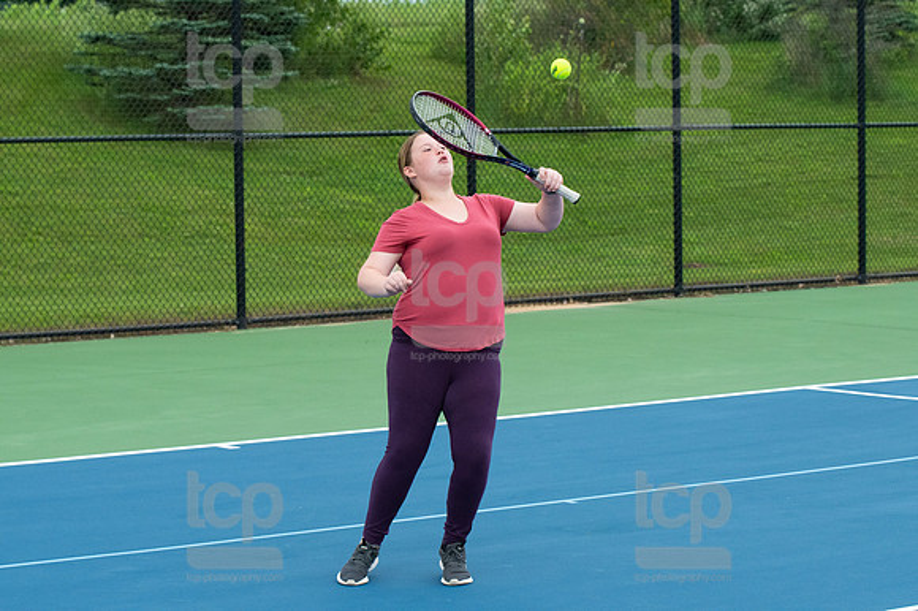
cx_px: 459
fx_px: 2676
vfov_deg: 13.0
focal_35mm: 105
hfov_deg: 19.5
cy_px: 306
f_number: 5.6
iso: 1250
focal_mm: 70
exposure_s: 1/1000
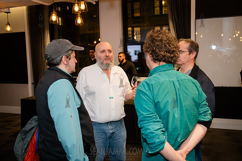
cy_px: 80
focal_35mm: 35
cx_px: 121
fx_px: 235
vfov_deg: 37.8
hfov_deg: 54.5
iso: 6400
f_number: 5
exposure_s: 1/200
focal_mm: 35
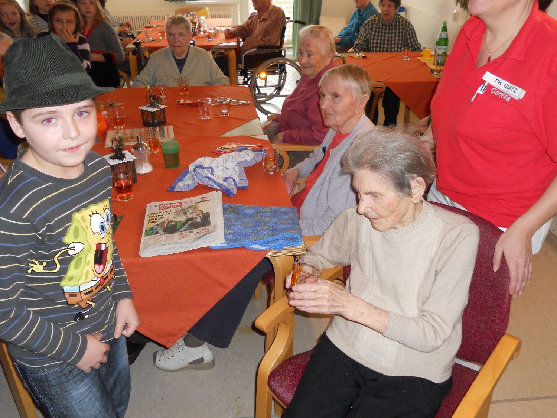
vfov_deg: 44.2
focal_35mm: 32
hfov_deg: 56.8
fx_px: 515
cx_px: 278
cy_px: 209
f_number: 3.5
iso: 200
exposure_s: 1/25
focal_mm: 5.8
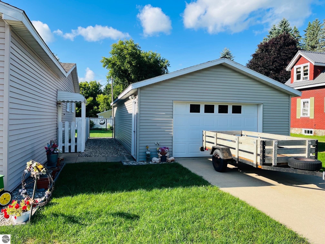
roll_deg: -0.4
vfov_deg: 53.1
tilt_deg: +1.1
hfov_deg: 67.3
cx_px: 162
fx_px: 244
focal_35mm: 26
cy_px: 122
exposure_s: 1/1957
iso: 50
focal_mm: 5.1
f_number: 1.6
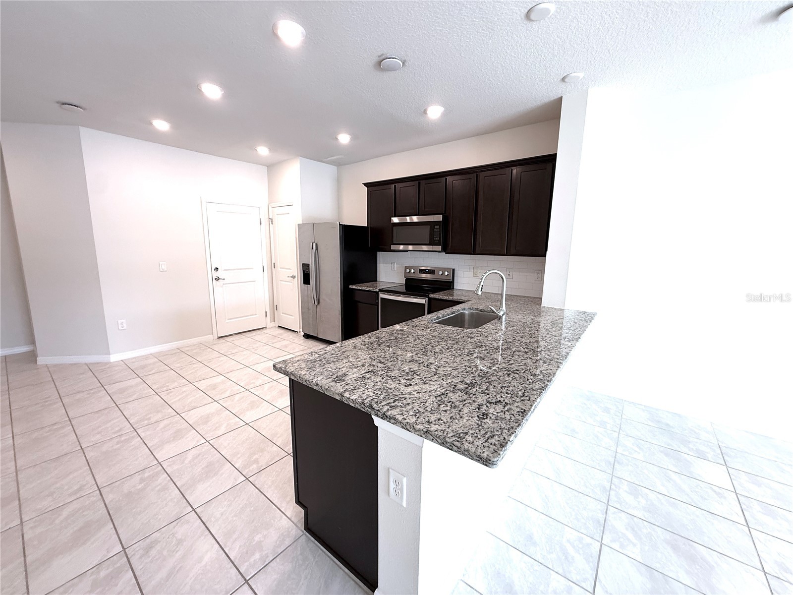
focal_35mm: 14
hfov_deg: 102.1
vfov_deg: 85.7
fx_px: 321
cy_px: 298
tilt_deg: -8.1
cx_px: 396
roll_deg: -0.7
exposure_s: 1/120
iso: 200
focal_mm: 2.22
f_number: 2.2
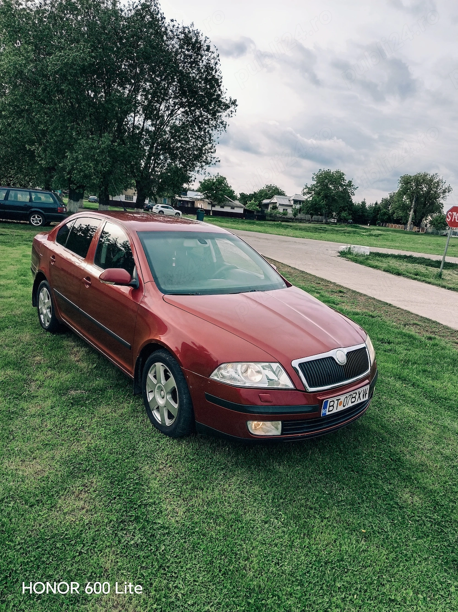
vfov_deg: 71.6
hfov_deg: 56.7
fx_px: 424
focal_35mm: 24
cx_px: 229
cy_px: 306
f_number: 1.75
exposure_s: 1/298
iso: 100
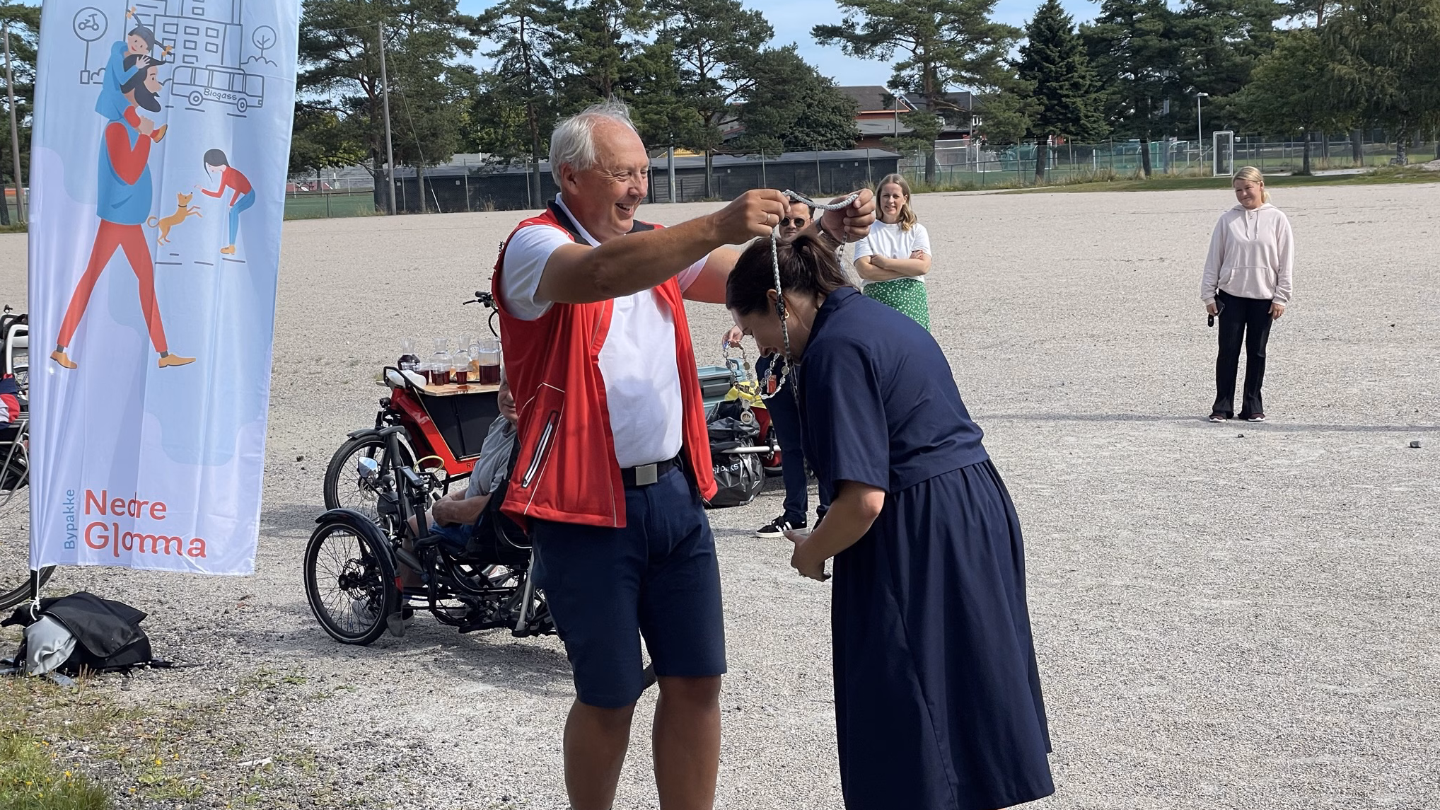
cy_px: 457
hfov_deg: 36.6
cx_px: 716
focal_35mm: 57
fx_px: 2176
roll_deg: +1.8
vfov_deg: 21.1
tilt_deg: -9.2
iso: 25
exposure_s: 1/813
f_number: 2
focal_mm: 6
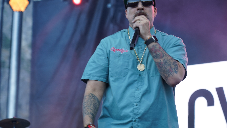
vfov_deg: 8.3
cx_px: 125
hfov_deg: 14.7
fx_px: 879
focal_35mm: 146
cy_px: 44
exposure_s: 1/160
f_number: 4
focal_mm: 105
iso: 320
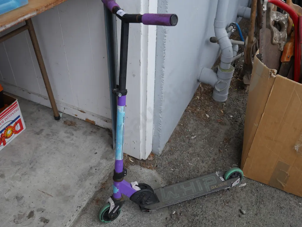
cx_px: 151
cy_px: 114
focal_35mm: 34
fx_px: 297
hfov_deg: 53.9
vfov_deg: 41.8
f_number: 4.5
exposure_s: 1/200
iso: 200
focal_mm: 17
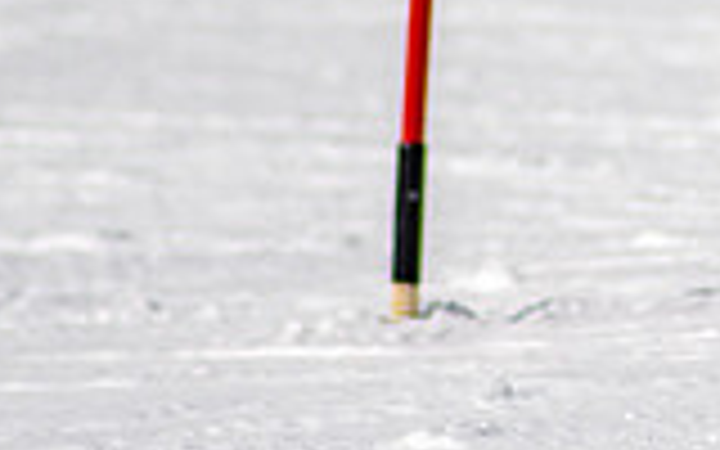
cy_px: -161
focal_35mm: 2162
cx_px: 1272
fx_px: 42423
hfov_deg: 1.0
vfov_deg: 0.6
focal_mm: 300
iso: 100
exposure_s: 1/6400
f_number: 2.8
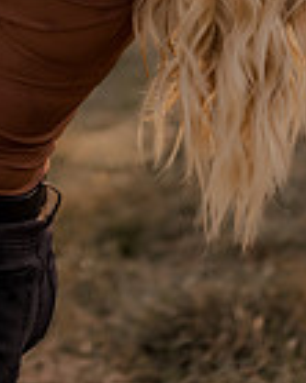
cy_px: -185
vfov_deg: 12.1
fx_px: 1723
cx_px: -6
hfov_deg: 10.1
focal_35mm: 152
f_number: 1.8
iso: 250
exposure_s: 1/1600
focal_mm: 50
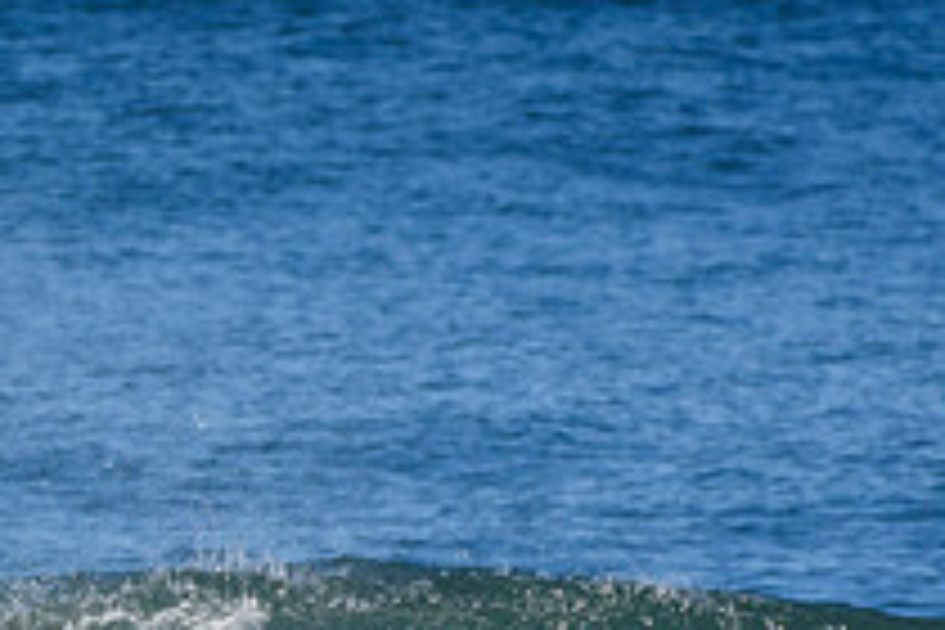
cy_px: 853
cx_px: 32
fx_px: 54438
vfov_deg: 0.7
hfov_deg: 1.0
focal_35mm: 2074
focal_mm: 500
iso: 280
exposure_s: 1/2000
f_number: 5.6
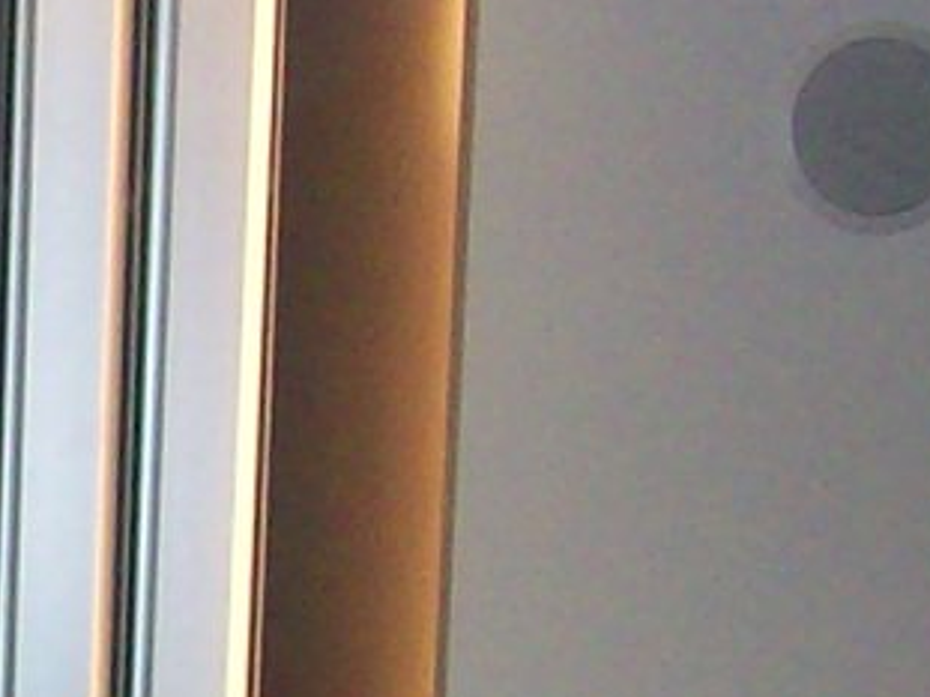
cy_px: 1840
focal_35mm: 224
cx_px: -559
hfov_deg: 8.6
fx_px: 6016
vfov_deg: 6.2
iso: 160
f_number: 2.8
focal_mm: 5.7
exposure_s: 1/60
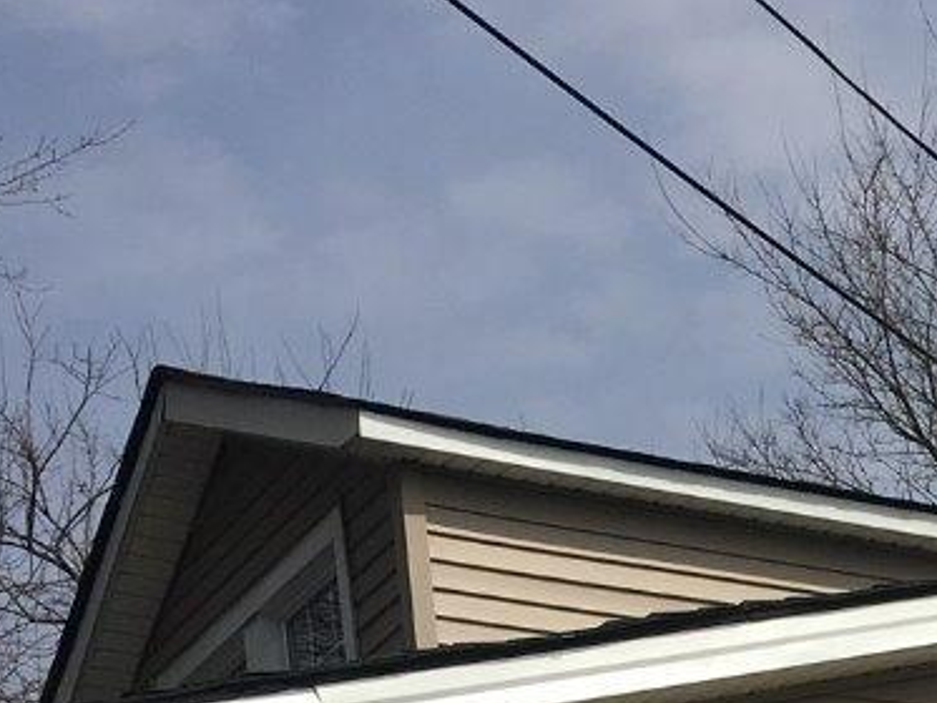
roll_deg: +8.4
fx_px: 3033
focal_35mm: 112
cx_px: 1309
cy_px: 1311
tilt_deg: +7.2
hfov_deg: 16.4
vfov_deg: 12.0
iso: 25
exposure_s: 1/4049
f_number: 2.2
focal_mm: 4.15
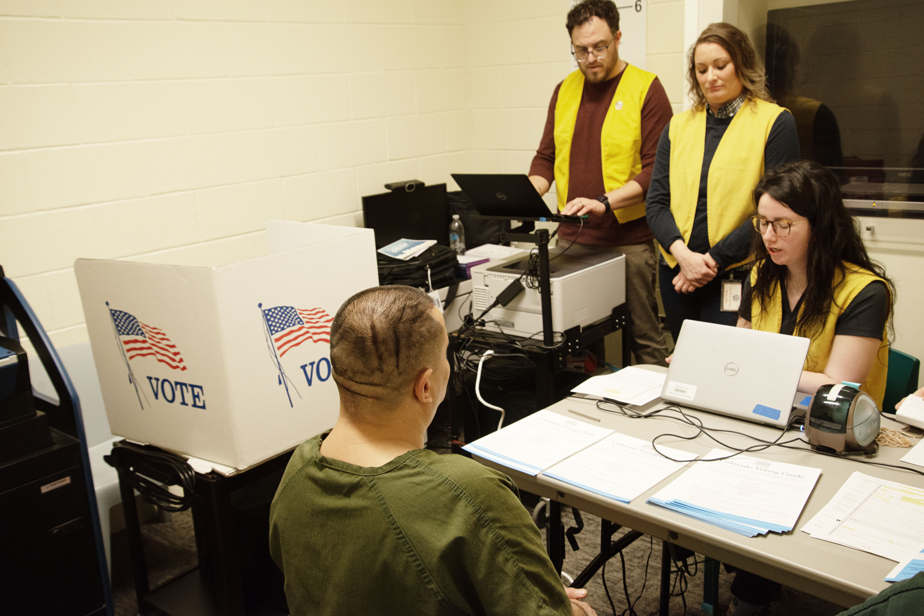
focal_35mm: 35
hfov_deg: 54.4
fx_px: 899
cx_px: 462
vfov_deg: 37.9
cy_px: 308
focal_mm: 35
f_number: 7.1
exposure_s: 1/60
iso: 2000
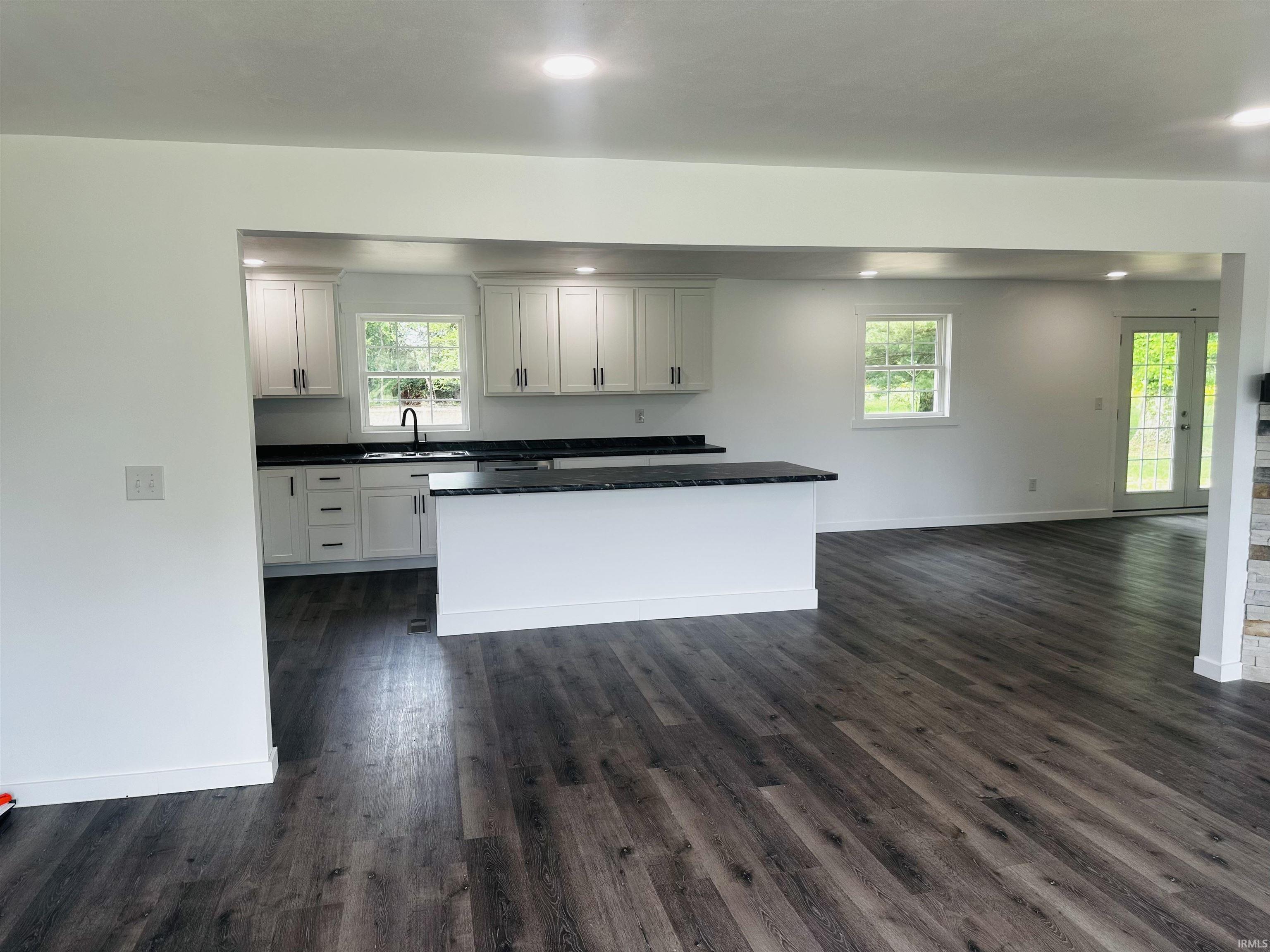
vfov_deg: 56.8
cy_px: 476
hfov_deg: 71.6
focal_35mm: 24
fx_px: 881
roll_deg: +0.4
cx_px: 635
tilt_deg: -6.5
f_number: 1.78
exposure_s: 1/120
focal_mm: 6.86
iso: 80
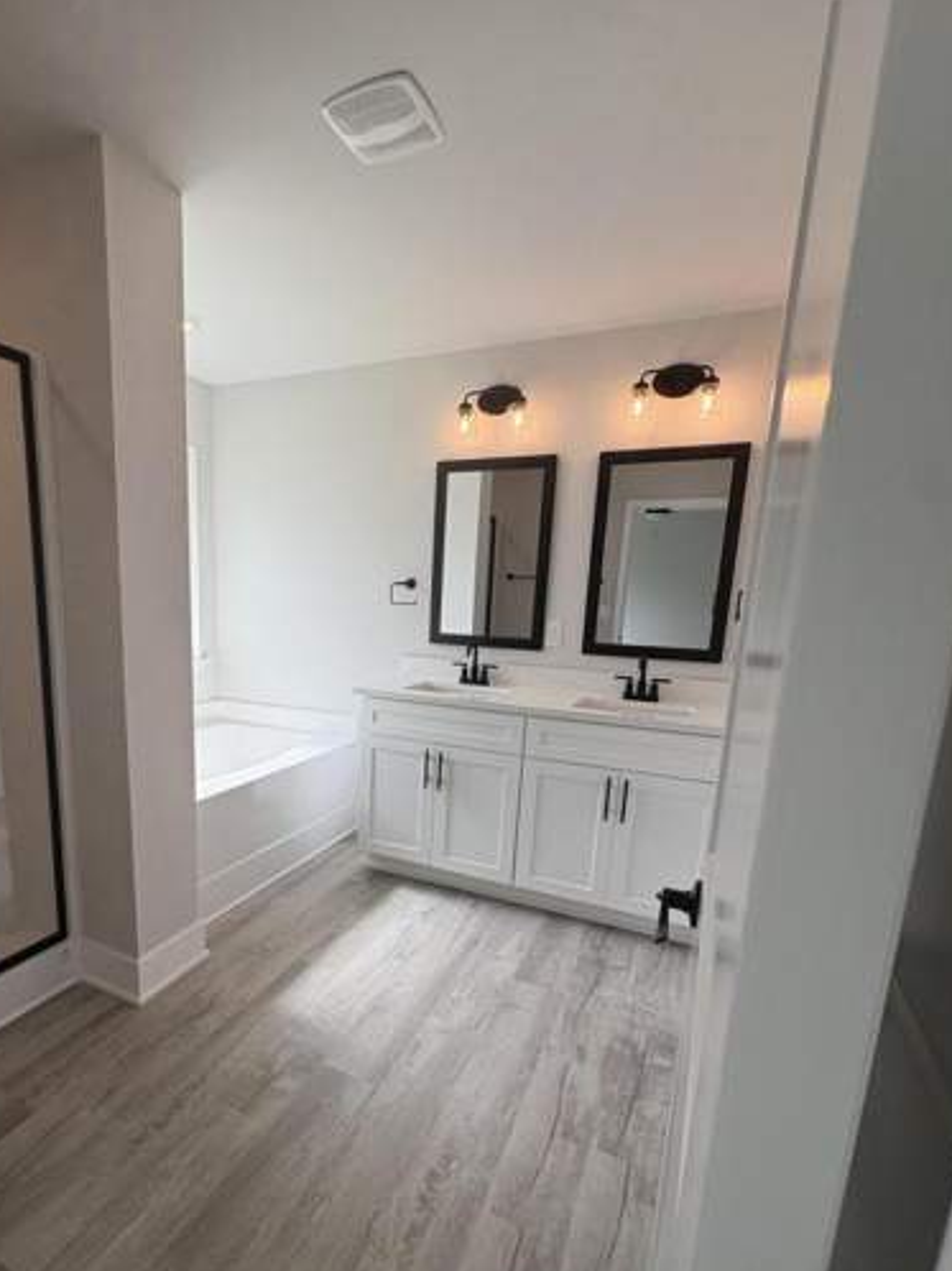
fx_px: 661
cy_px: 727
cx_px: 373
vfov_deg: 87.2
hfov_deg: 70.7
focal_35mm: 18
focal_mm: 2.22
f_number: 2.2
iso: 40
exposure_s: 1/277
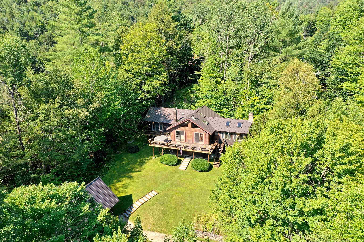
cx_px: 182
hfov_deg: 65.5
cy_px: 121
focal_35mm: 28
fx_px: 283
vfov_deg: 46.4
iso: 100
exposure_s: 1/200
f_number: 4.5
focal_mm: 10.3
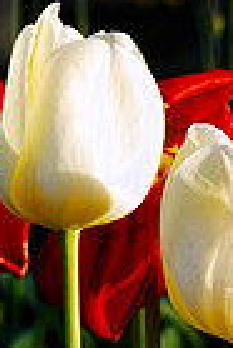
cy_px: 426
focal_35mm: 495
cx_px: 360
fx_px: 4793
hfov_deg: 2.8
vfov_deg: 4.1
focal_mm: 102
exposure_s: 1/50
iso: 200
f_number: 13
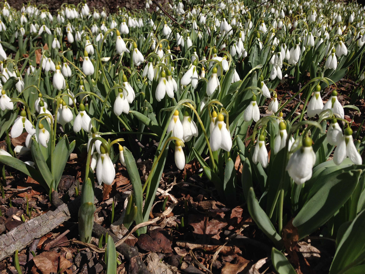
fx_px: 348
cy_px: 137
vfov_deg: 42.9
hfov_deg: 55.4
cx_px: 182
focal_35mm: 33
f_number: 2.4
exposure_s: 1/3390
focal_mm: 4.12
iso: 50
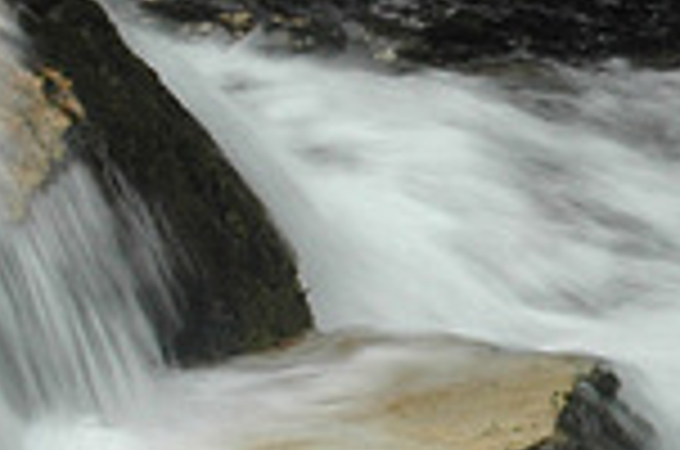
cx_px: 1040
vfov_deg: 6.8
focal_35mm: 202
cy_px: 277
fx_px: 3814
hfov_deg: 9.9
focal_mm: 29
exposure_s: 1/15
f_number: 25
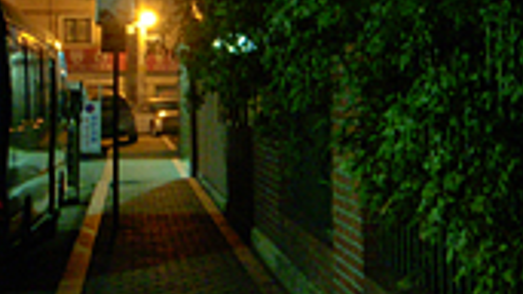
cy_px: 145
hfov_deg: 22.6
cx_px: 471
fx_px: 1275
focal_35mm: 92
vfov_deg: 13.1
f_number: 3.3
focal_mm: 6.3
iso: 100
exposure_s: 1
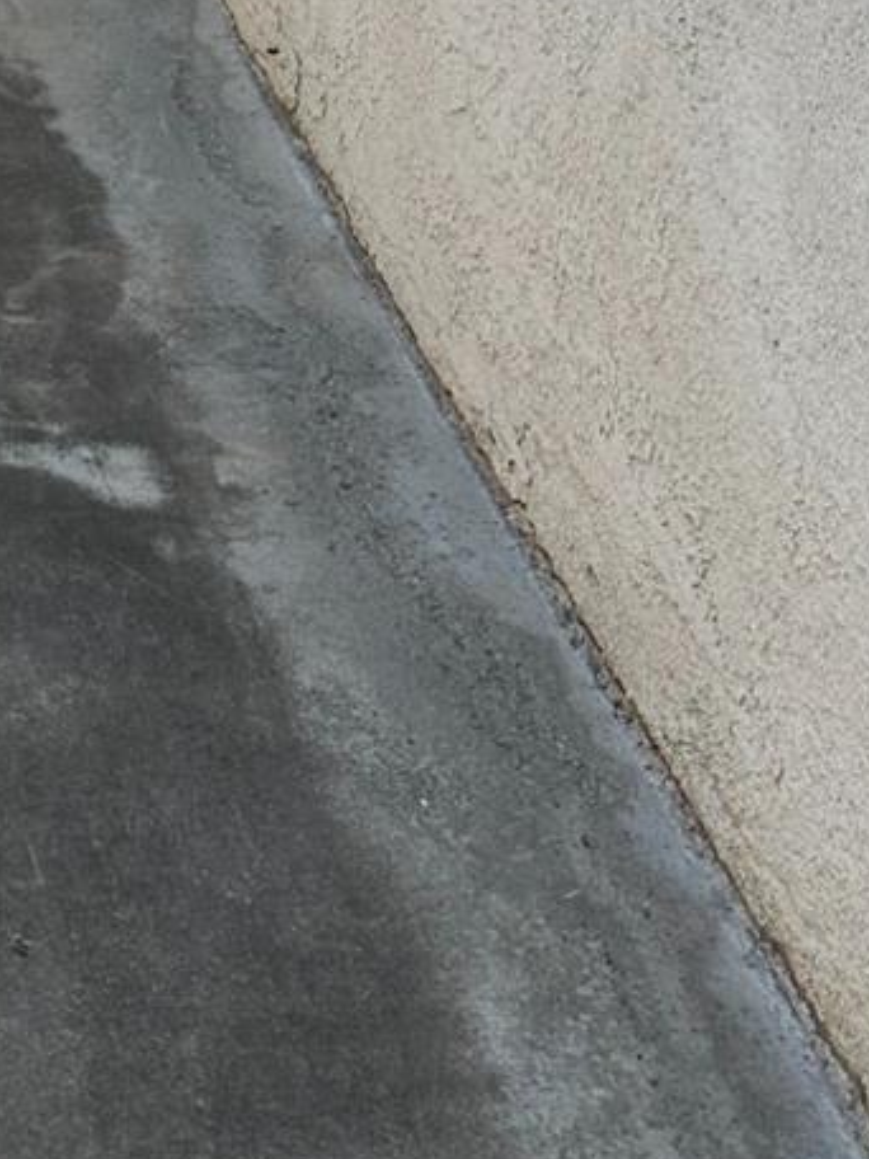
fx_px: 2644
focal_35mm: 79
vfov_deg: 22.9
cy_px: -193
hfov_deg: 17.2
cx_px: -352
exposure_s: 1/1289
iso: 80
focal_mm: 6.86
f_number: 1.78
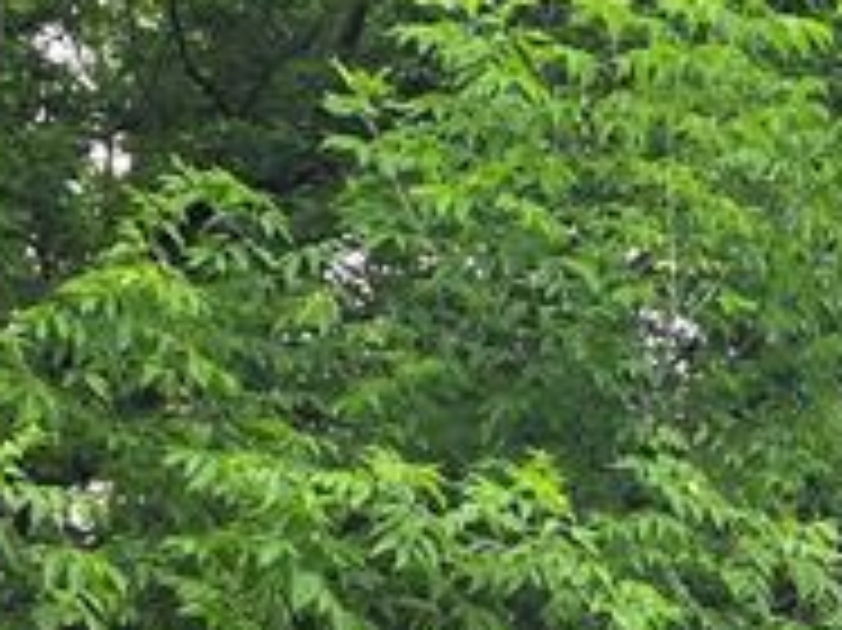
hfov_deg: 15.3
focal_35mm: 126
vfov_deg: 10.6
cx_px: 869
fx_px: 3063
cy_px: 1346
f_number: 1.7
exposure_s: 1/180
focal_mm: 6.3
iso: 50
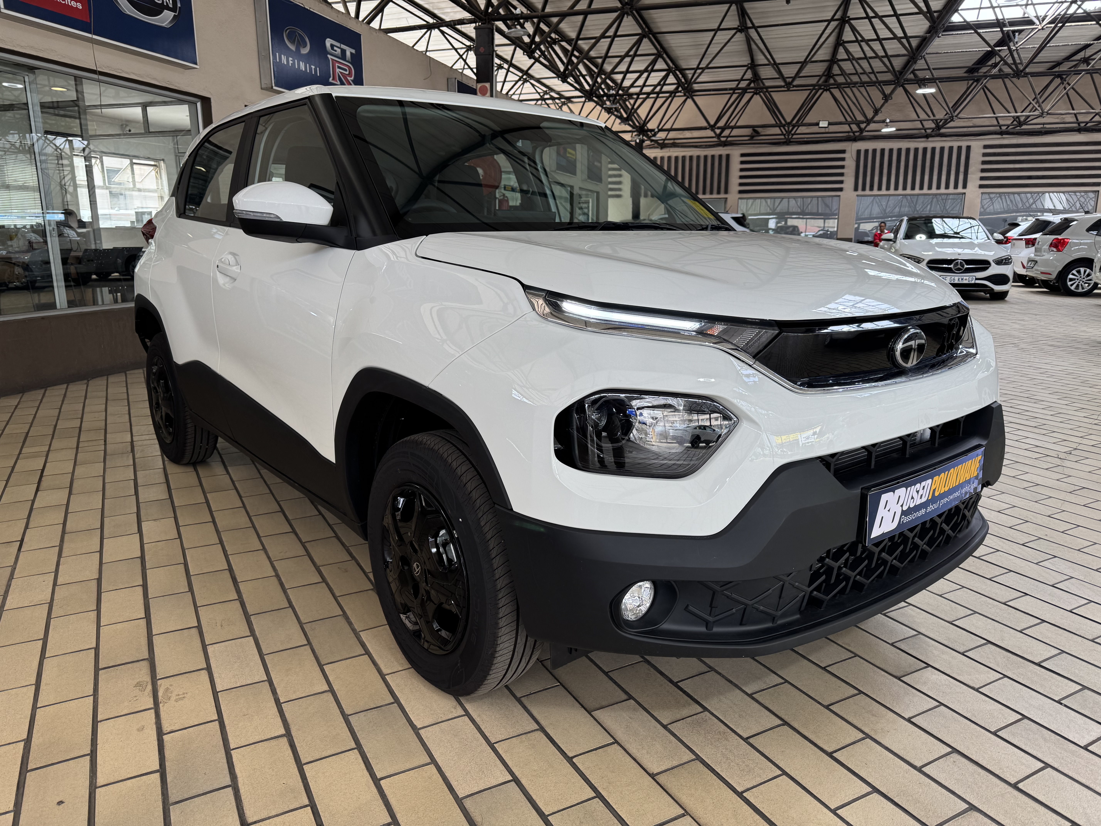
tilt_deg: -12.5
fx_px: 763
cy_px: 413
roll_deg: +0.2
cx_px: 550
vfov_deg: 56.8
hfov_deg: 71.6
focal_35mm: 24
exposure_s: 1/243
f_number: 1.78
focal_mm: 6.76
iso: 64
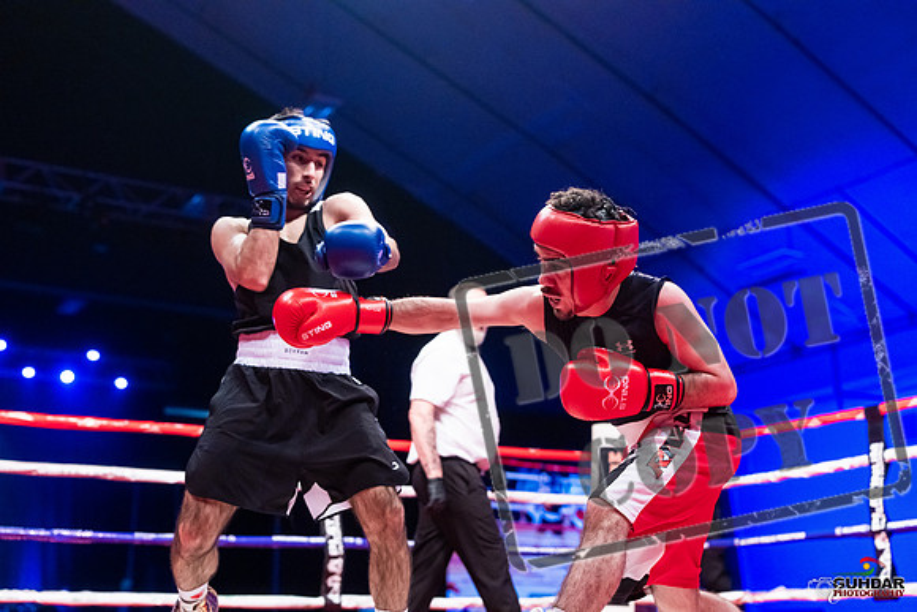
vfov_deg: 27.5
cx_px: 458
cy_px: 306
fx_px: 1248
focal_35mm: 49
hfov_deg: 40.3
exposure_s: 1/1000
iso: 4000
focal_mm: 49
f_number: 2.8
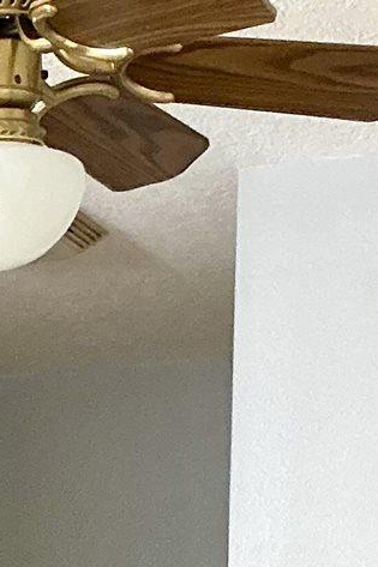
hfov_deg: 9.2
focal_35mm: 147
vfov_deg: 12.0
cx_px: -114
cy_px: 1218
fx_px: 2317
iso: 160
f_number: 1.8
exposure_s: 1/60
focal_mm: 3
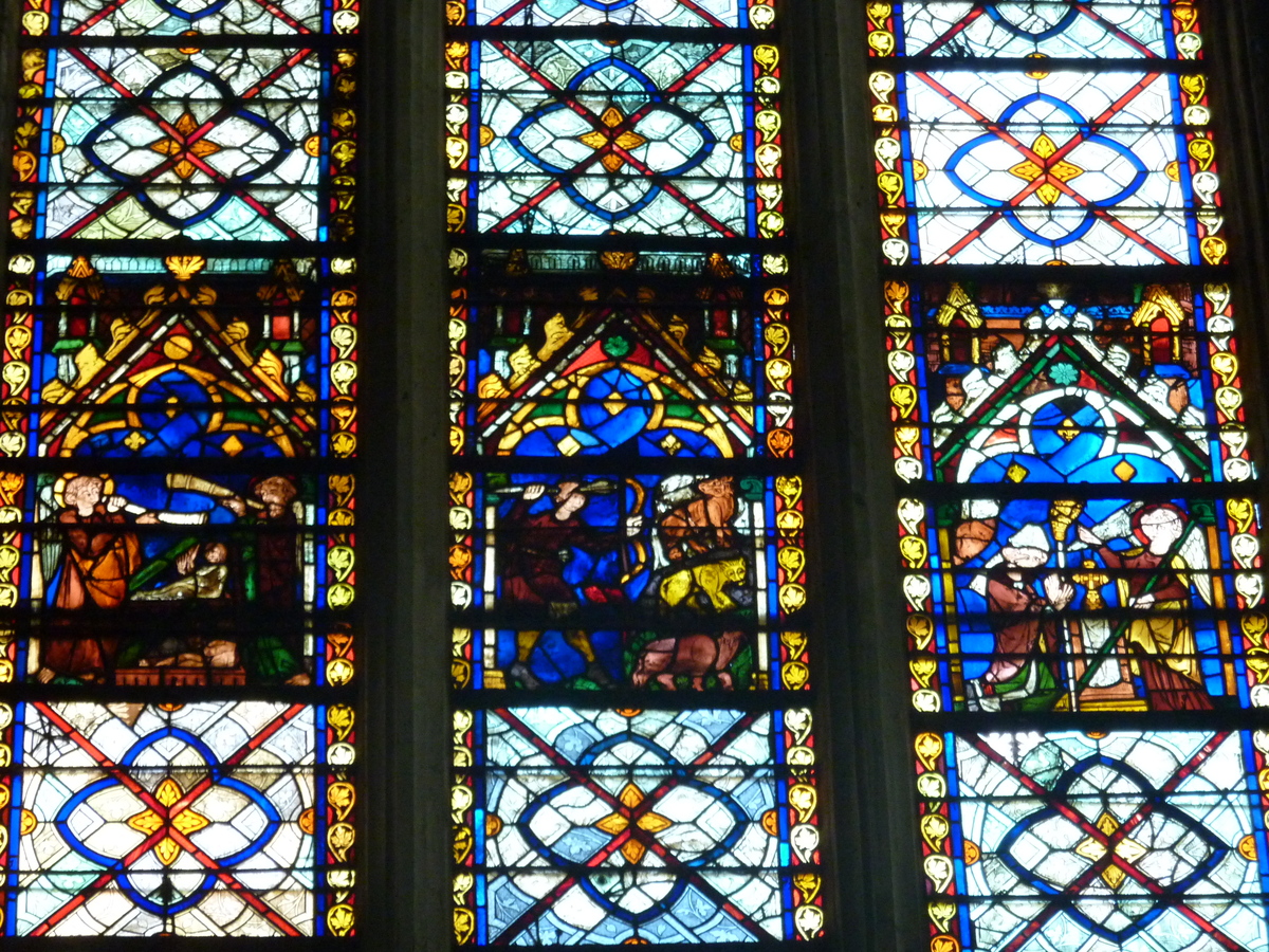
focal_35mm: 158
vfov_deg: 9.4
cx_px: 634
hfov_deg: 12.5
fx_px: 5792
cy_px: 476
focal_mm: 25.9
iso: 400
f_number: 4.5
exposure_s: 1/30
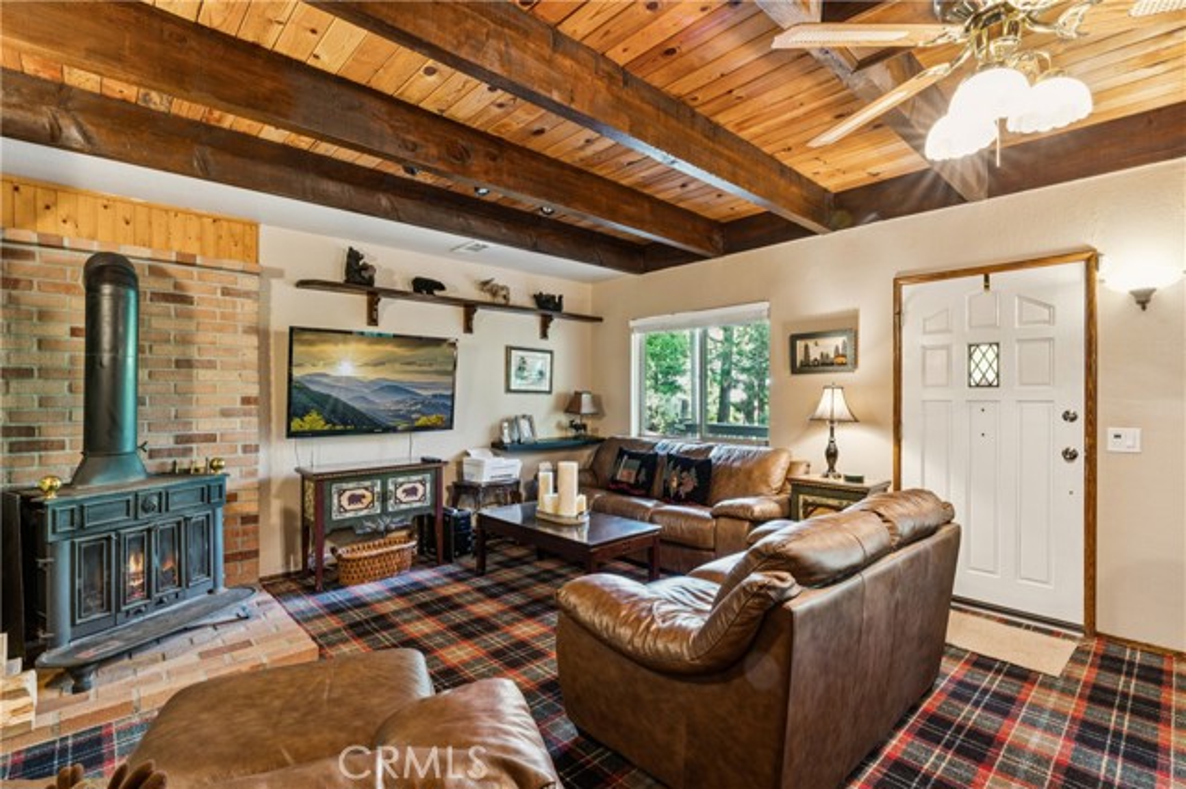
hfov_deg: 94.7
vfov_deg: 71.7
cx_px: 593
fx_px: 547
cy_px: 394
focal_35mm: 17
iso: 100
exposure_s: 5
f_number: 13
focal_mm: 16.6
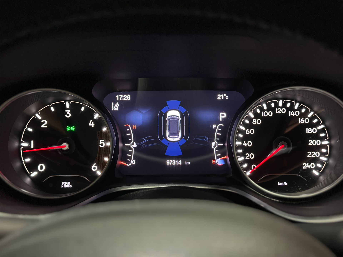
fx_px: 476
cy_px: 128
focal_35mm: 48
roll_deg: +0.2
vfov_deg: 30.3
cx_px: 172
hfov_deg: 39.7
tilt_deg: -19.6
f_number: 1.78
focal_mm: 6.86
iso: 400
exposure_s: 1/43
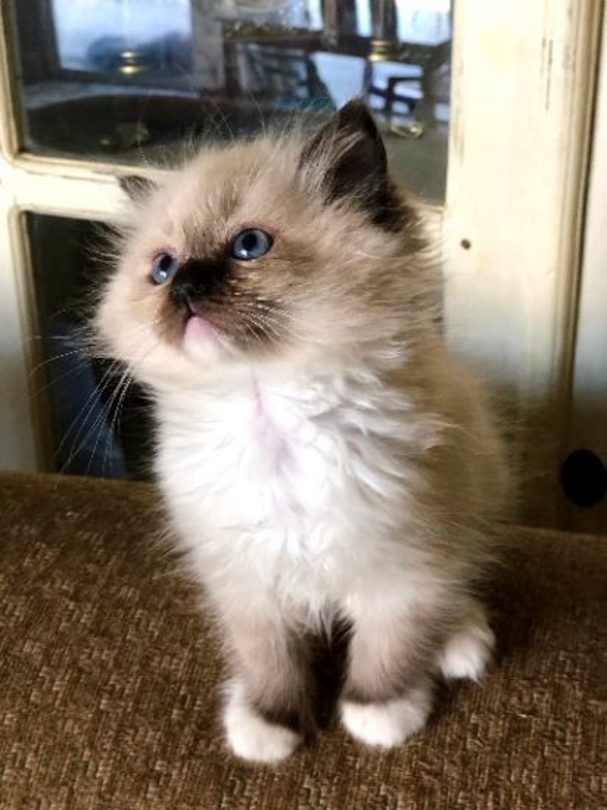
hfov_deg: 25.6
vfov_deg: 33.8
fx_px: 1334
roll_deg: +2.7
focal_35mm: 57
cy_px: 405
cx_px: 304
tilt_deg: -28.3
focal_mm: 6.6
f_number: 2.8
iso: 200
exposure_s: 1/30
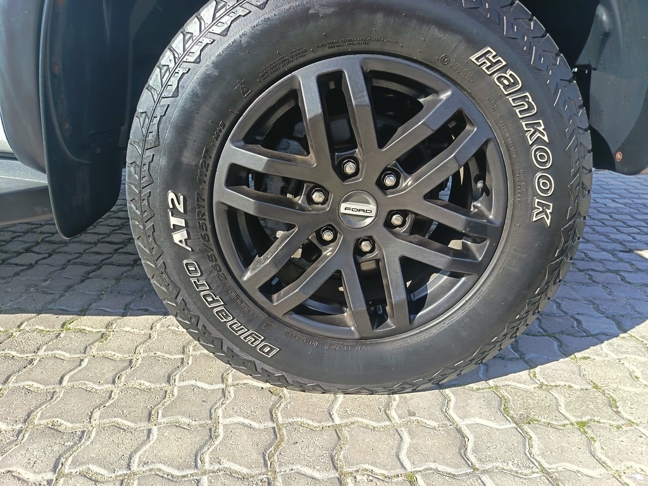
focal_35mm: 24
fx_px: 449
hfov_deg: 71.6
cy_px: 243
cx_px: 324
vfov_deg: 56.8
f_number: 1.75
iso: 100
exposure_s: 1/310
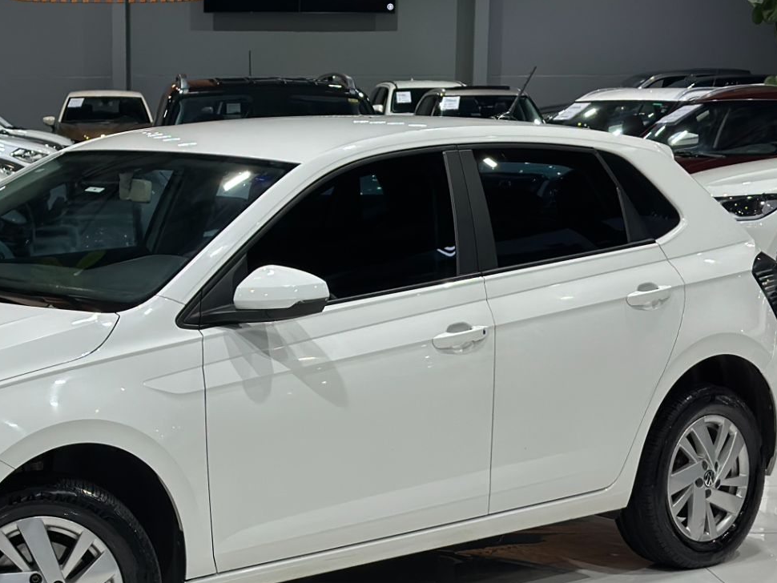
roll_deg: -0.2
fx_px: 2133
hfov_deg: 20.5
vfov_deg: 15.5
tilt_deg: -9.1
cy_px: 420
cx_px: 197
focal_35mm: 95
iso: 100
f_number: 1.78
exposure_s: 1/120
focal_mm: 6.86
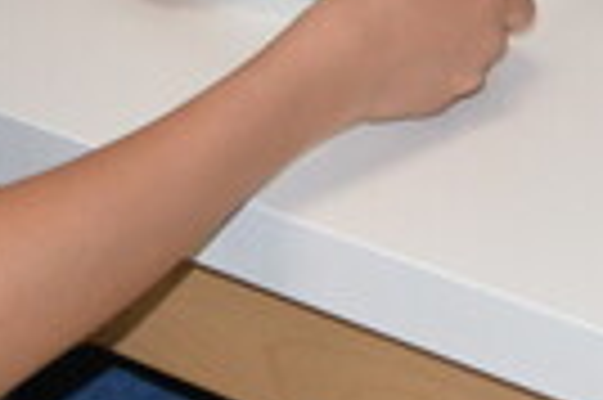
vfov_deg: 6.3
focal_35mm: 208
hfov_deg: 9.5
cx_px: 981
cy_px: -578
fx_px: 3480
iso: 640
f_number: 11
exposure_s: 1/80
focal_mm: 29
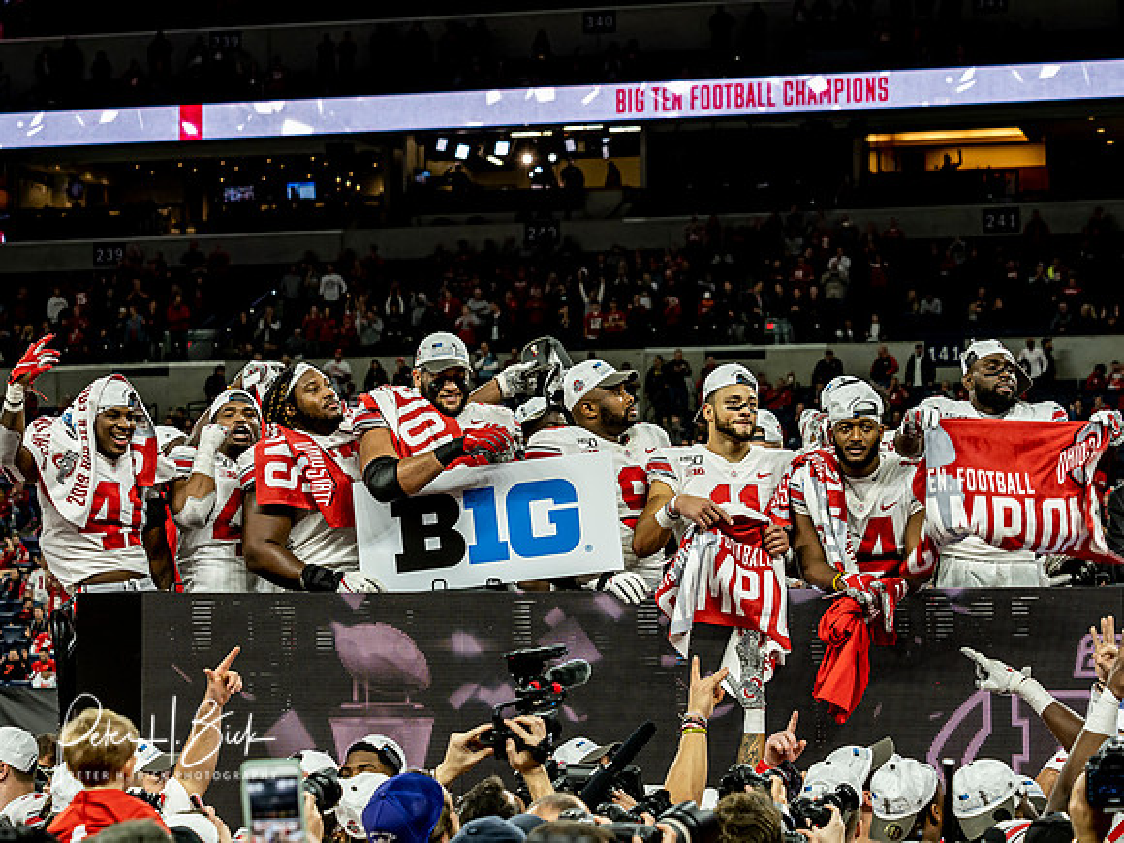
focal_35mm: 112
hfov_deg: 17.5
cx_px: 562
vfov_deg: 13.2
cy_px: 422
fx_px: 3652
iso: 640
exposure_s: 1/320
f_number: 3.5
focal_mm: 55
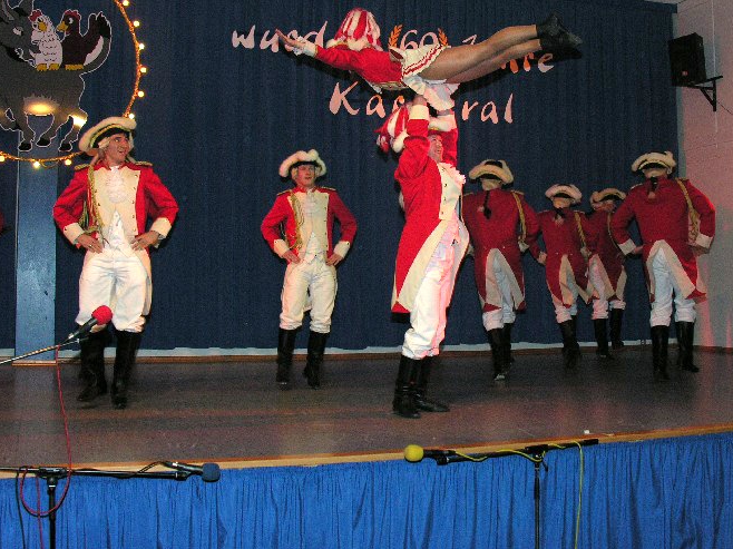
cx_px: 403
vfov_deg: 32.1
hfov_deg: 42.0
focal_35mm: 45
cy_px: 226
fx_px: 953
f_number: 4
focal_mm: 9.5
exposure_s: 1/60.1
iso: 200
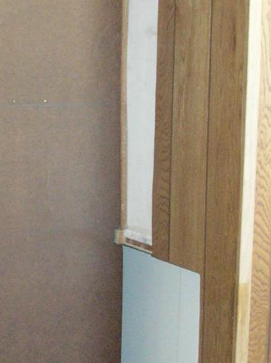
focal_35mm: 115
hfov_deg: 12.7
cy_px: 226
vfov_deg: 17.1
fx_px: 1202
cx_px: -4
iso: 300
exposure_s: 1/22.1
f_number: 2.7
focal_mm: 6
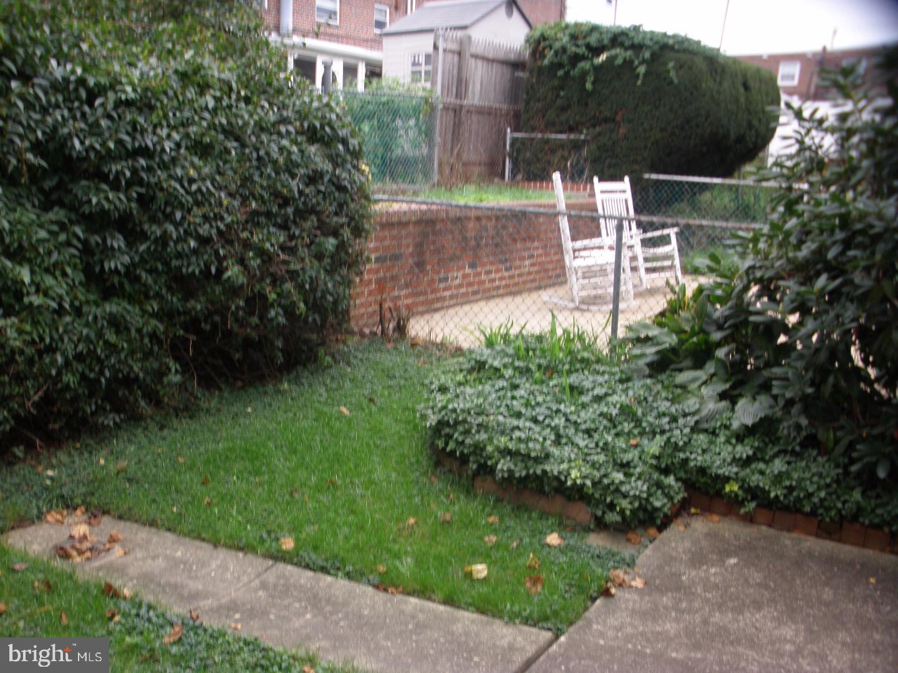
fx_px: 934
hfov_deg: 51.4
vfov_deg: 39.7
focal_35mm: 36
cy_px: 336
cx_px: 449
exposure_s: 1/40
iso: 64
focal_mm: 6.3
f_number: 3.5
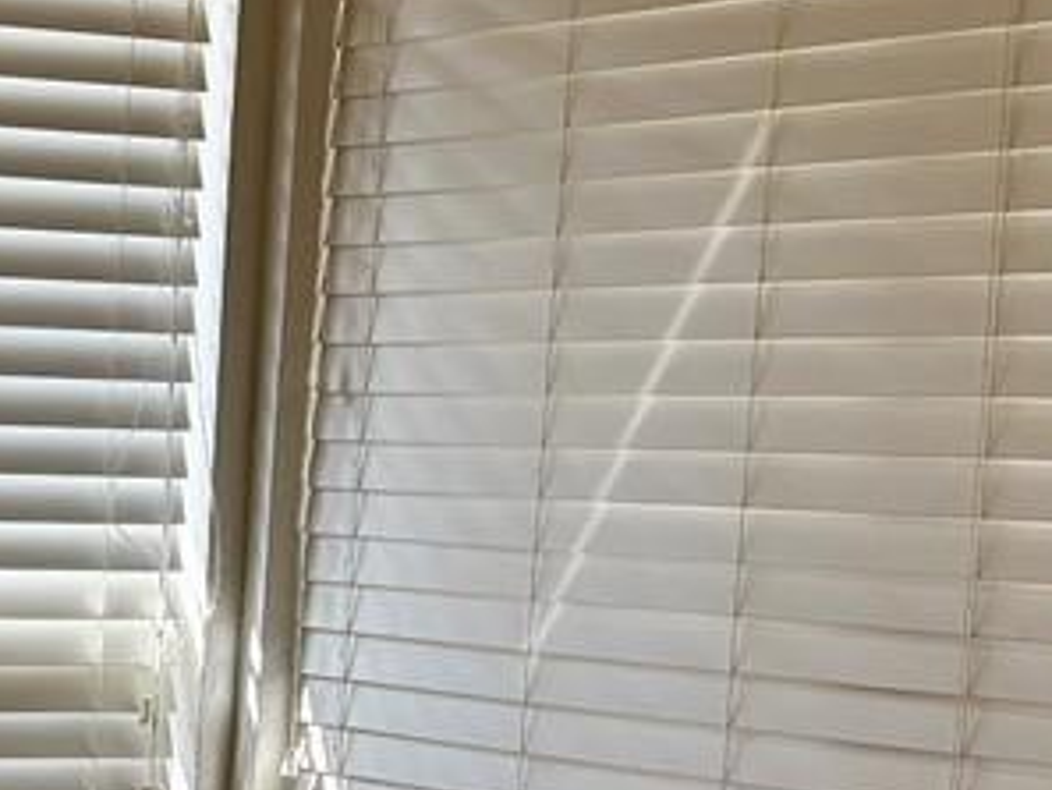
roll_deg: -2.2
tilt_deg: -10.0
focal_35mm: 140
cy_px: 1176
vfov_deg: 10.3
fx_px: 4256
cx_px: -96
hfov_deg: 13.8
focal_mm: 5.96
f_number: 1.6
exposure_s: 1/131
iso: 32
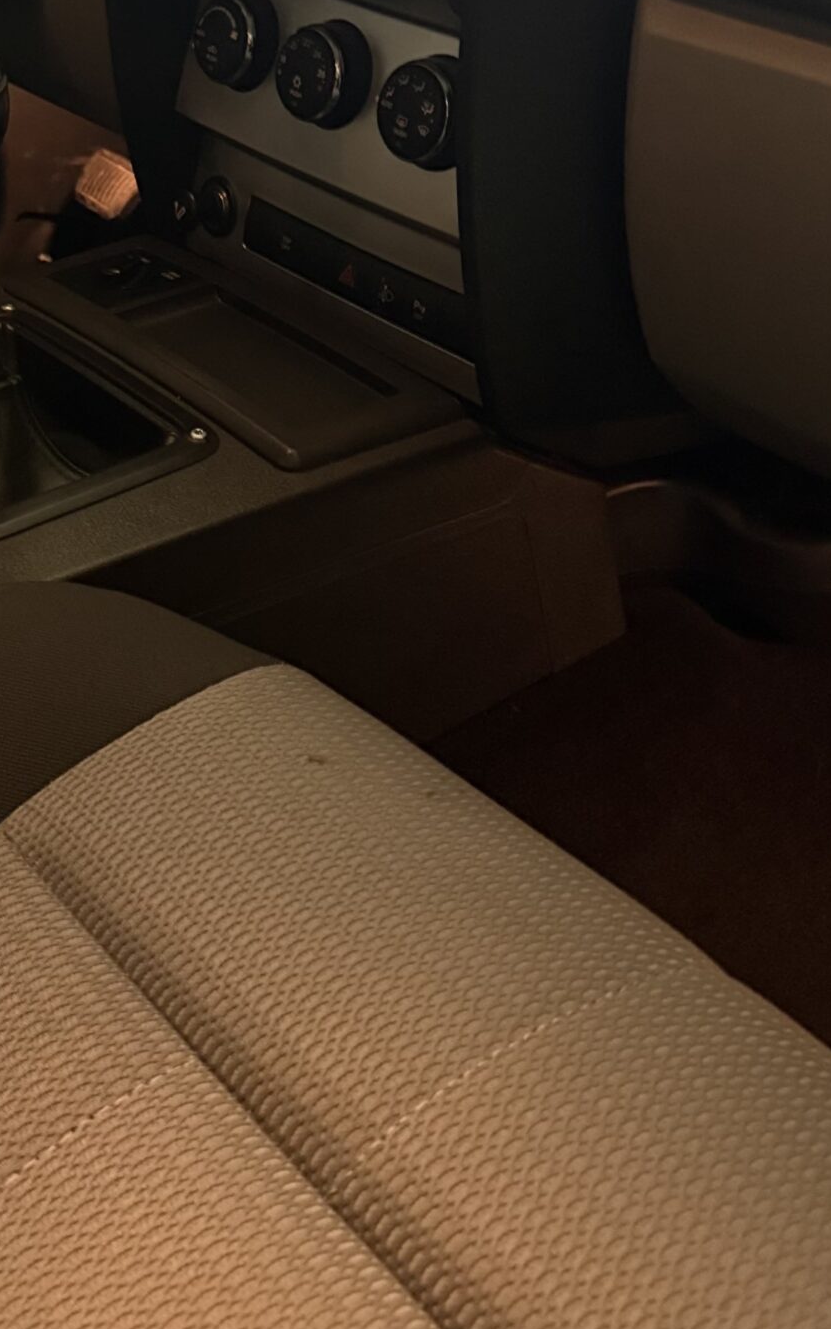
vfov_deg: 39.4
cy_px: 262
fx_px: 1775
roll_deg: +3.4
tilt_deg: -25.9
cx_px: 75
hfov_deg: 25.5
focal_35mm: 49
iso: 1600
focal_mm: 6.76
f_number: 1.78
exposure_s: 1/20
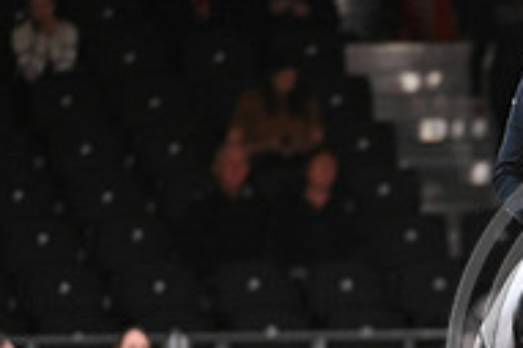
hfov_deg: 1.9
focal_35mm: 1096
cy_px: 338
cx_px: 698
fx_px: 15908
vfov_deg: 1.3
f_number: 4
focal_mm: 360
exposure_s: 1/640
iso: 6400
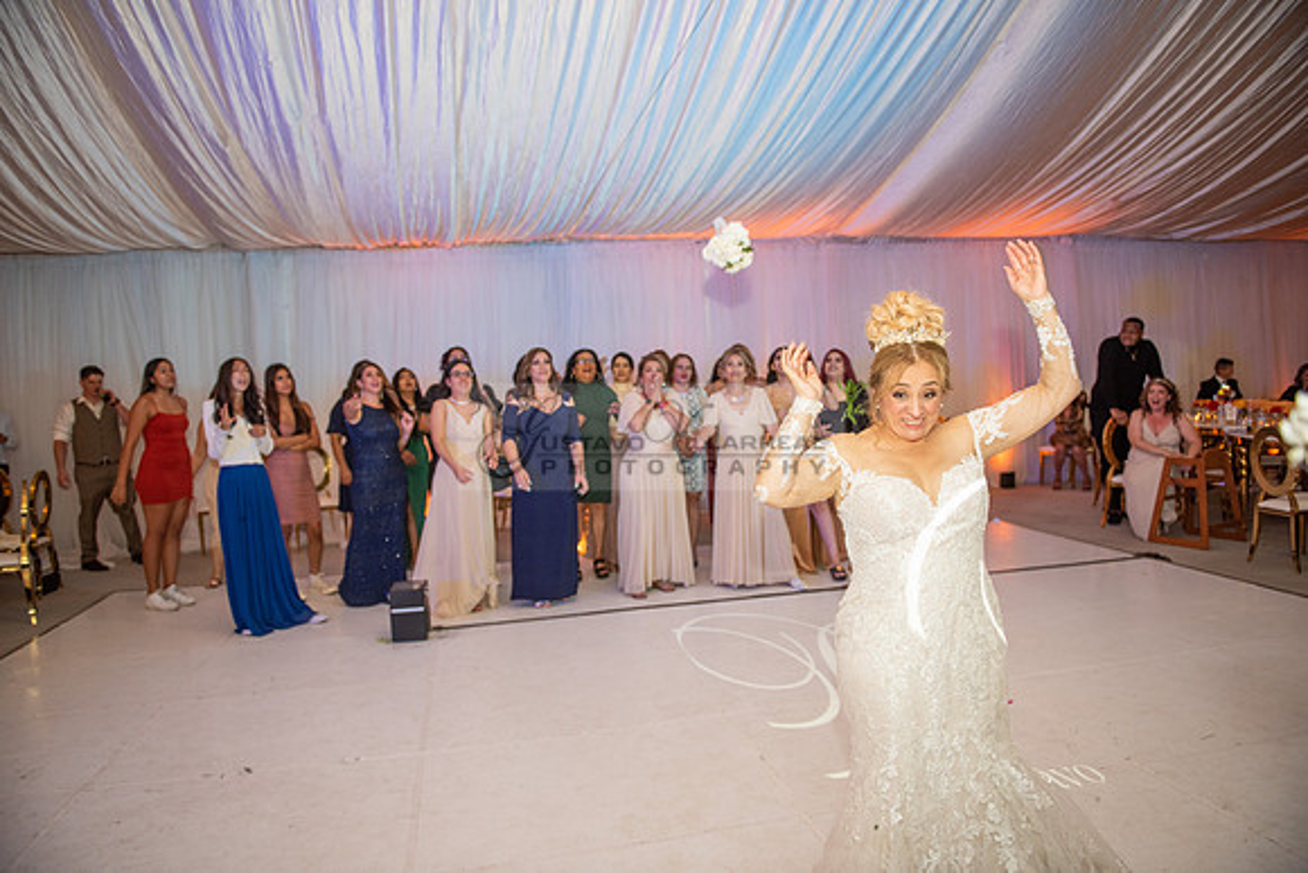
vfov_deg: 53.2
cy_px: 436
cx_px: 654
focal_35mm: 24
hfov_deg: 73.7
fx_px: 872
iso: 1000
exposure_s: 1/160
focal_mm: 24
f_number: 2.8
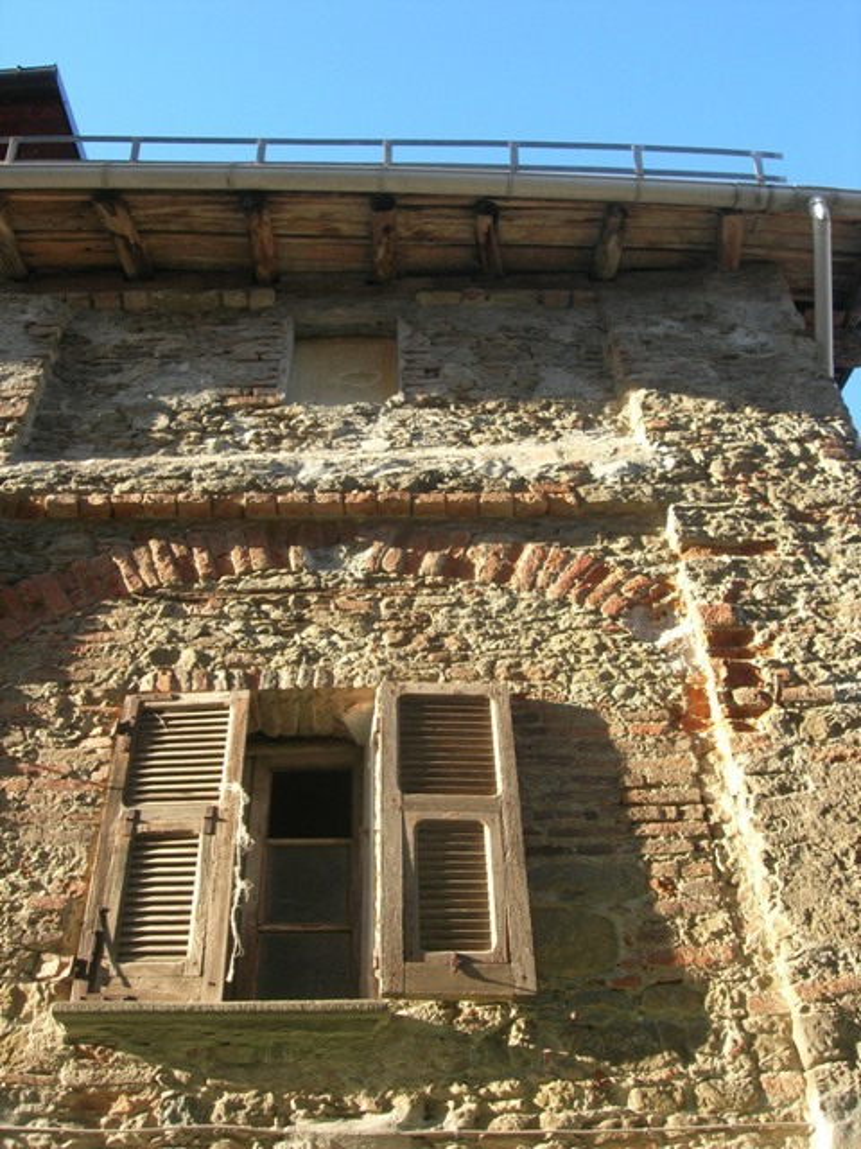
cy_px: 574
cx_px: 430
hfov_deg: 37.7
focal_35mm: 38
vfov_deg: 49.0
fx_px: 1260
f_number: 4.8
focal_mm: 7.8
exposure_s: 1/98.5
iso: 64
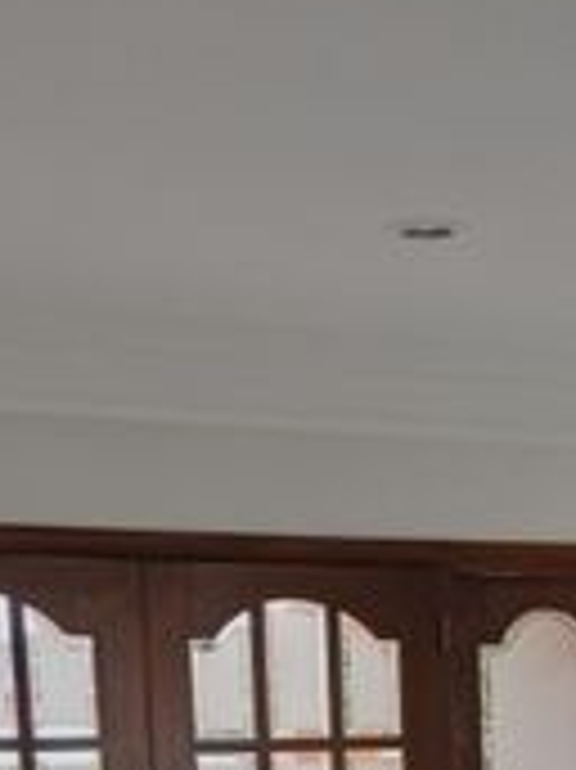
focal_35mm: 109
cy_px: 1216
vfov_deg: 16.2
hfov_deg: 13.4
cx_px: 567
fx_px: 2421
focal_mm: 3.98
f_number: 1.8
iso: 99
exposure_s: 1/568
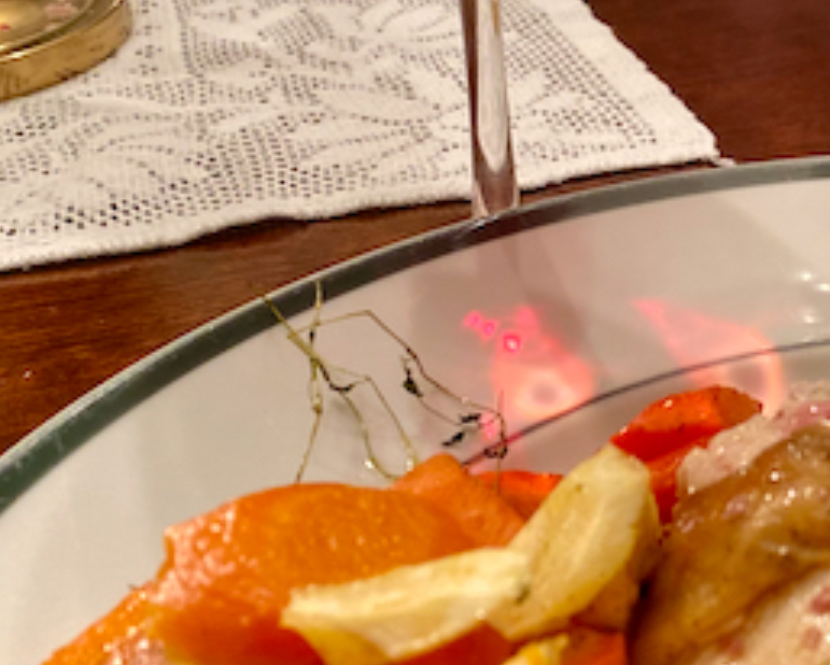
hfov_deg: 26.5
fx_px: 1696
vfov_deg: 21.9
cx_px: 762
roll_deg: +0.7
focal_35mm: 69
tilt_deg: -23.7
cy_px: 137
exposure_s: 1/40
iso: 400
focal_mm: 4.25
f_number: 1.8
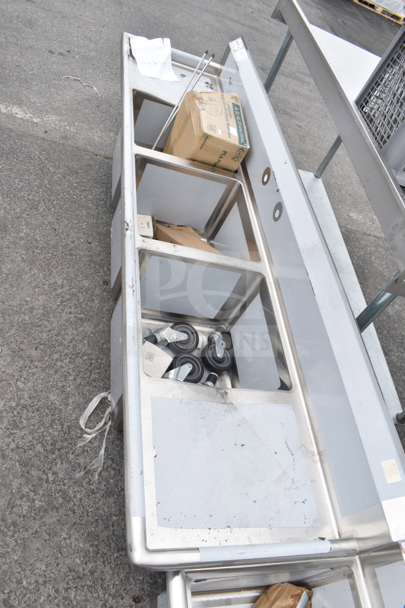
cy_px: 304
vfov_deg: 67.4
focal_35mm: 27
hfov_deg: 47.9
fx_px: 456
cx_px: 202
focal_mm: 18
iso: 200
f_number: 6.3
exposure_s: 1/250
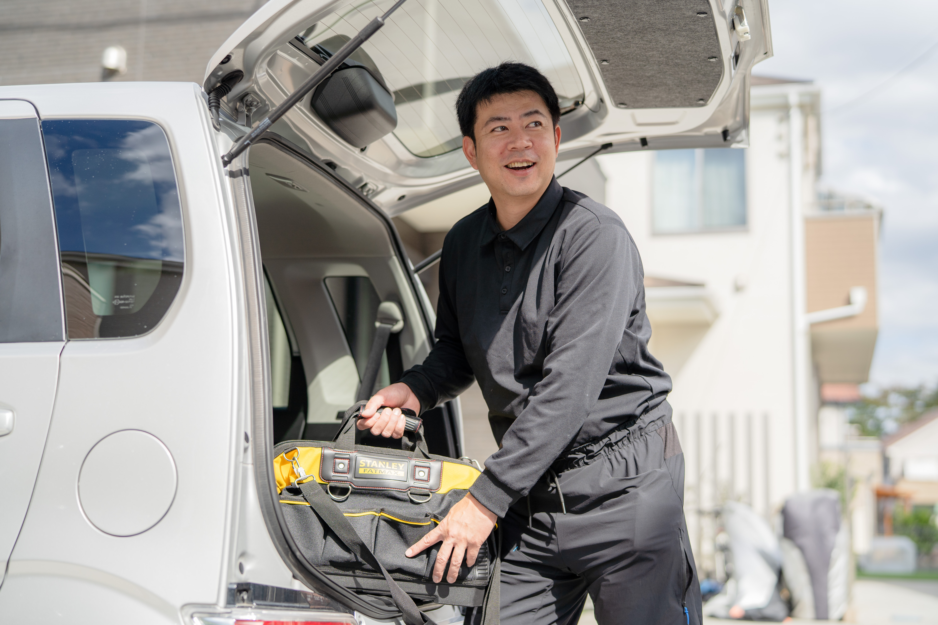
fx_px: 1303
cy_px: 312
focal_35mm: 50
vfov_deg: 27.0
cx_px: 469
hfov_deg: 39.6
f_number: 2
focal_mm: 50
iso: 100
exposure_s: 1/1600
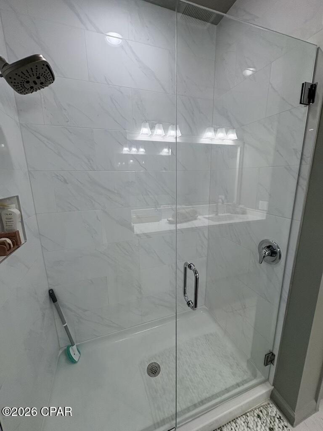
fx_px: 174
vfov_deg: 102.1
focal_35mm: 14
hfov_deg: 85.7
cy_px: 216
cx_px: 162
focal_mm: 2.22
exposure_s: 1/120
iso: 200
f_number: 2.2
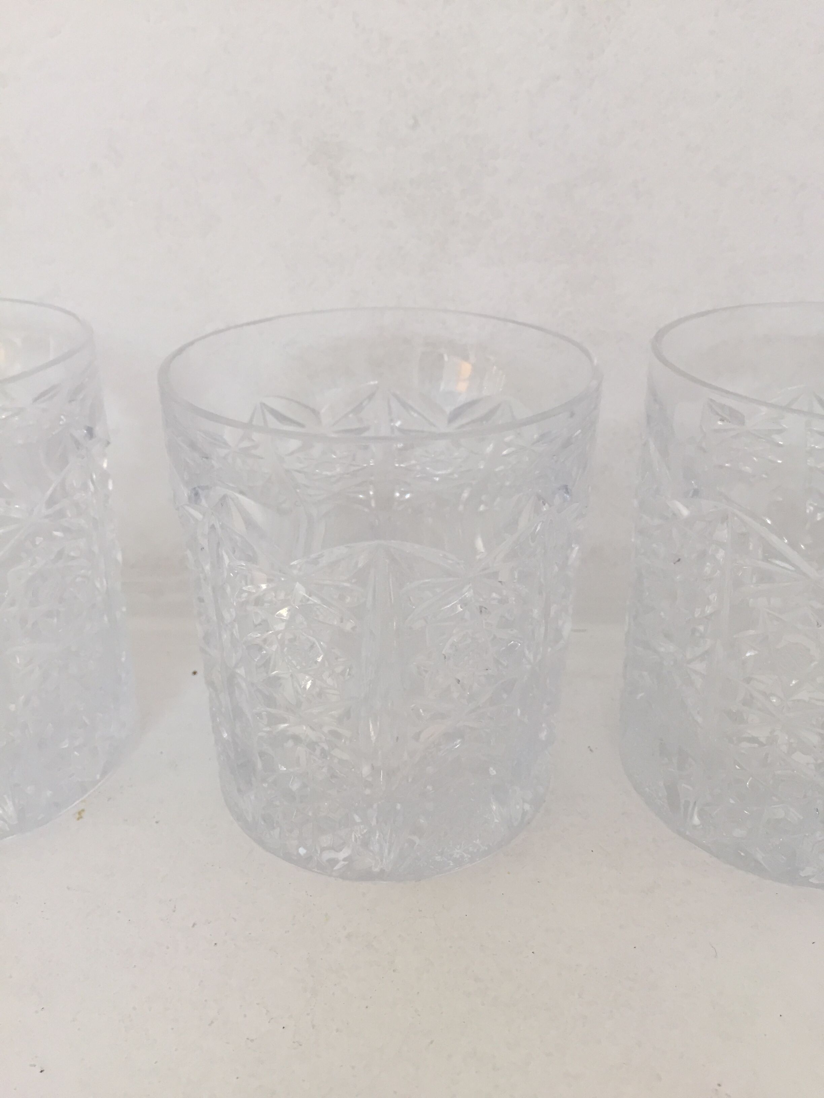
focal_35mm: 29
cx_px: 412
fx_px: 920
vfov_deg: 61.7
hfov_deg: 48.2
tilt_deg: -27.8
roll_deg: -0.5
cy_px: 549
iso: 40
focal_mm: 4.15
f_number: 2.2
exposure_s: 1/33
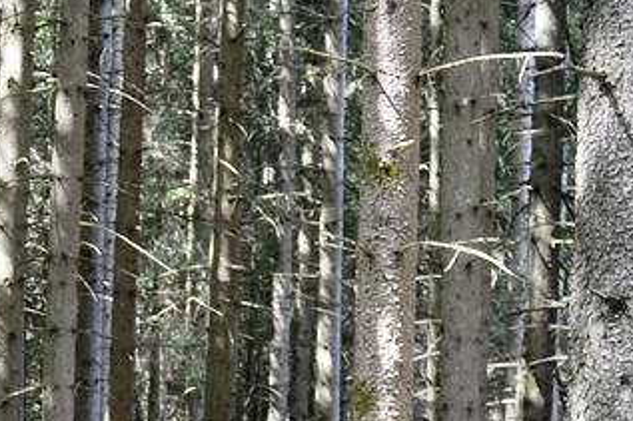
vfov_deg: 10.4
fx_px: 2302
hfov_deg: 14.8
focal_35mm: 131
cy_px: 367
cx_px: -250
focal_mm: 24
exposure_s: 1/100
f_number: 5.6
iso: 400
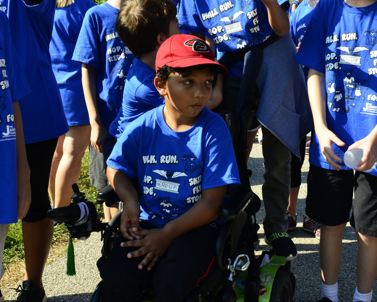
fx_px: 603
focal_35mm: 54
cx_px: 238
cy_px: 109
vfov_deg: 28.0
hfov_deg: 34.5
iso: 200
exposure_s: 1/80
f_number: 11
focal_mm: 20
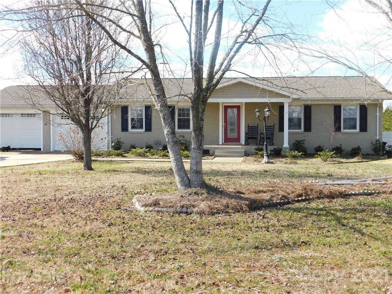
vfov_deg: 32.2
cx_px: 196
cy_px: 147
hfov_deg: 42.1
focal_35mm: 45
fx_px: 510
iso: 125
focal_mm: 8
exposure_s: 1/500
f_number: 3.7
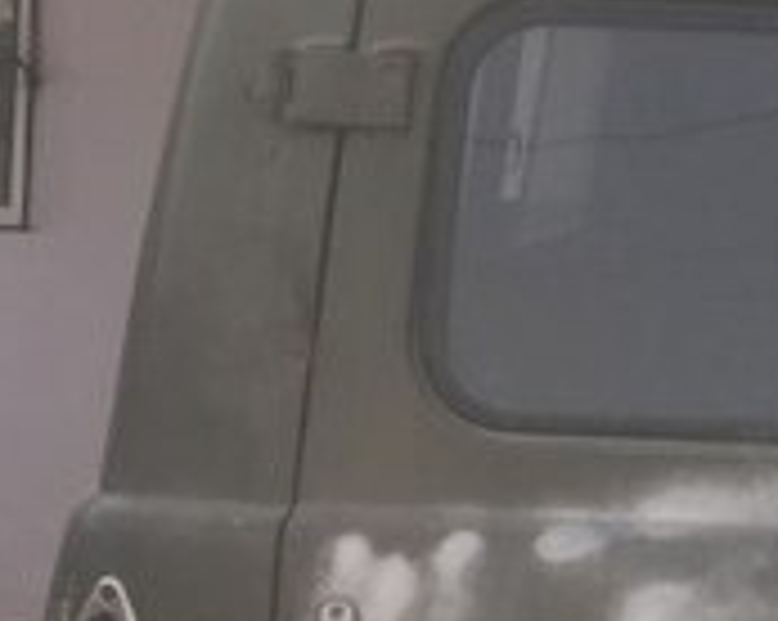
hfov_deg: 16.0
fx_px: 2484
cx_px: 1250
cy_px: 65
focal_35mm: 108
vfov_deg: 14.1
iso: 32
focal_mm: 4.15
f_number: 2.2
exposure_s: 1/507
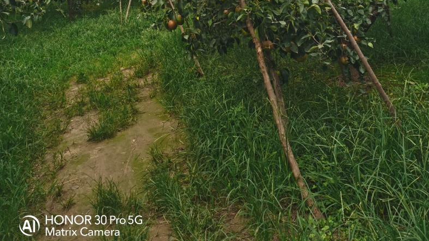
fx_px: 455
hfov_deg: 50.5
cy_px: -44
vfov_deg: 26.5
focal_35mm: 40
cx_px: 218
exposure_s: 1/2288
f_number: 1.8
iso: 50
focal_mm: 5.58
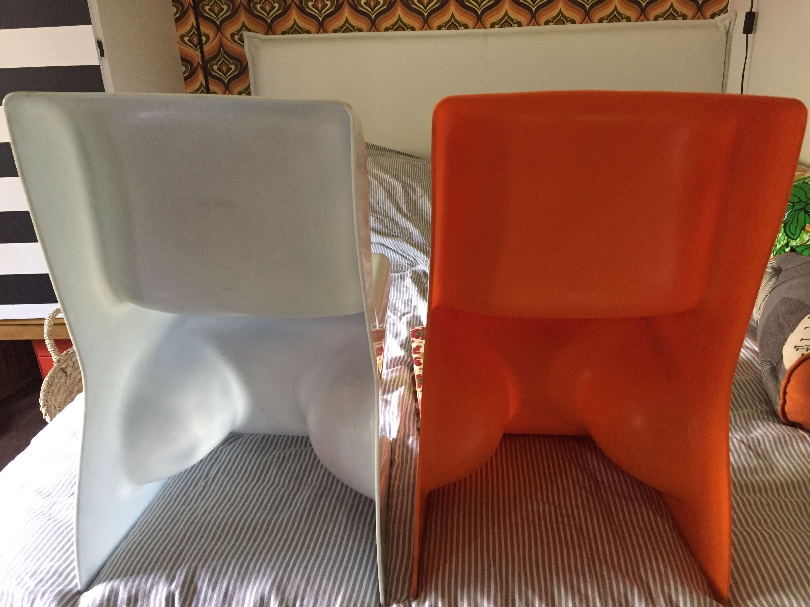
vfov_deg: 48.2
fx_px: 679
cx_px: 405
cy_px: 304
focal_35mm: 29
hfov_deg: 61.7
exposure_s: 1/25
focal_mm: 4.15
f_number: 2.2
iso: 250
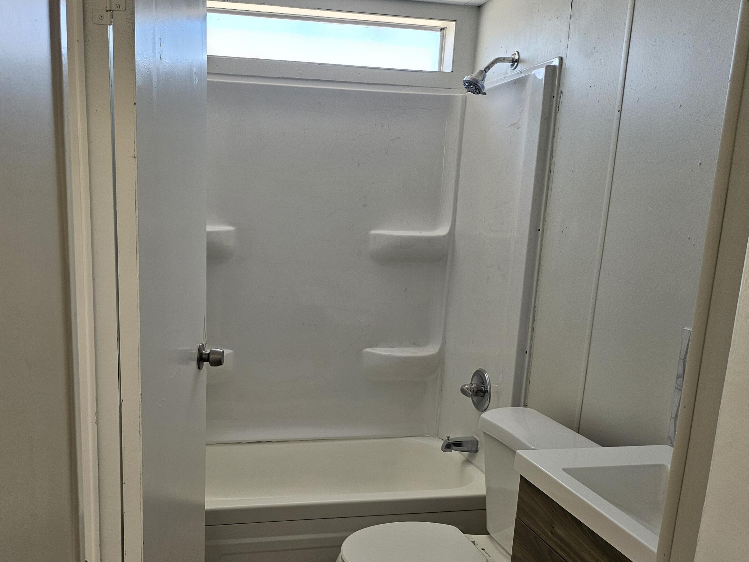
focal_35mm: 31
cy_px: 356
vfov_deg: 45.0
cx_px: 287
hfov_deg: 57.7
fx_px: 671
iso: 125
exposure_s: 1/180
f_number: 1.8
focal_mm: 5
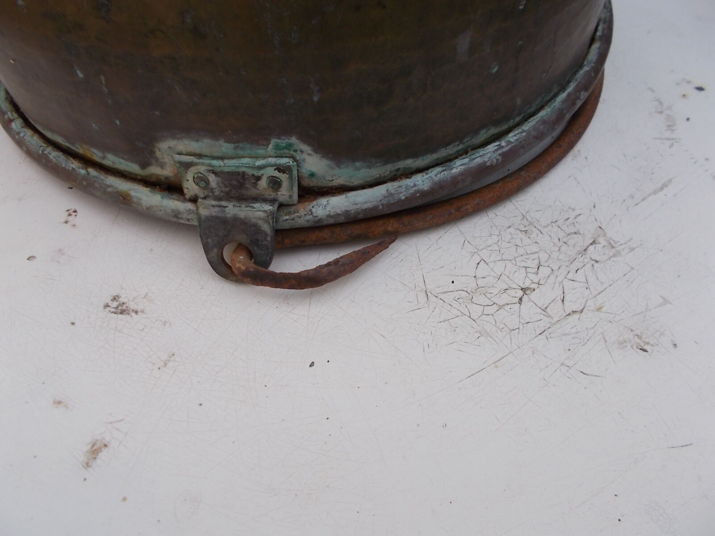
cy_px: 268
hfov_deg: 67.3
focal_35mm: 26
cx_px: 358
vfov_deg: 53.1
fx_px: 537
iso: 80
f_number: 3.2
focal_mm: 4.6
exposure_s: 1/400
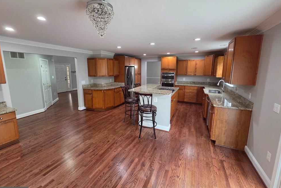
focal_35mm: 14
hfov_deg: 104.3
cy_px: 89
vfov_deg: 81.1
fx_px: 109
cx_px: 138
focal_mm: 2.2
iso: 320
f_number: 2.2
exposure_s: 1/60
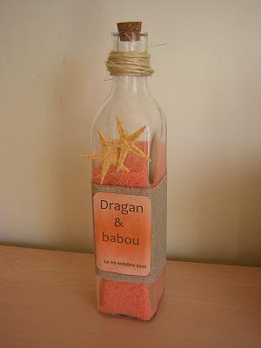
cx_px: 130
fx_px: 402
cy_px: 174
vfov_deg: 46.8
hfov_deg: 36.0
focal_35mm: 40
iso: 50
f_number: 2.7
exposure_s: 1/61.8
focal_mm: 5.2
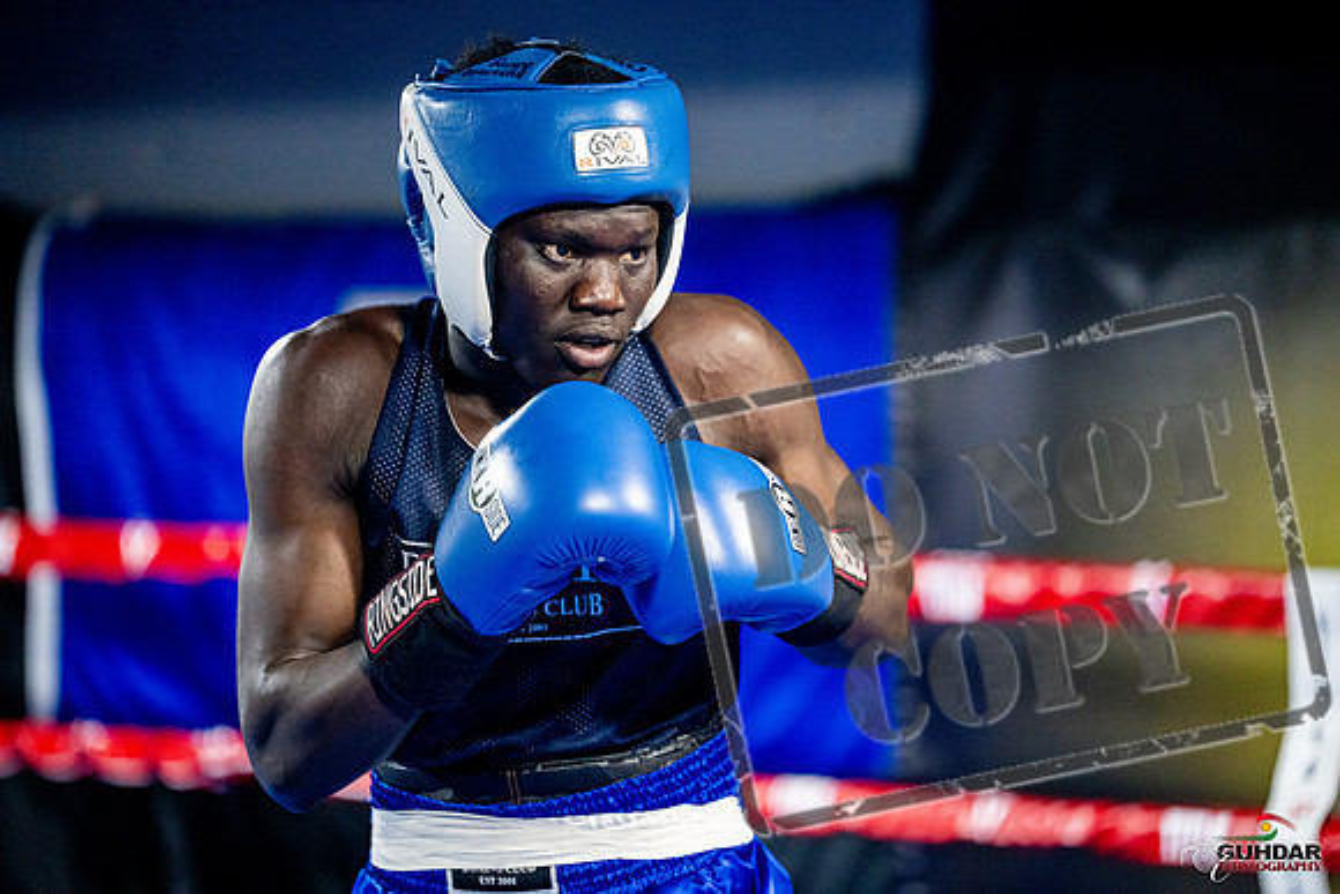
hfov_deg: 14.2
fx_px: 5361
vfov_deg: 9.5
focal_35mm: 144
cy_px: 447
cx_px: 670
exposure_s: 1/1000
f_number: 2
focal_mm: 144
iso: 6400
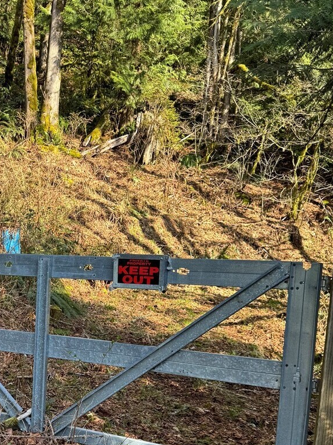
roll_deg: -2.8
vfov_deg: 41.3
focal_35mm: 45
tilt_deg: -6.4
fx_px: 577
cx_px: 27
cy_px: 313
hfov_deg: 30.6
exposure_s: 1/312
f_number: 1.78
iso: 80
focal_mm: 6.76
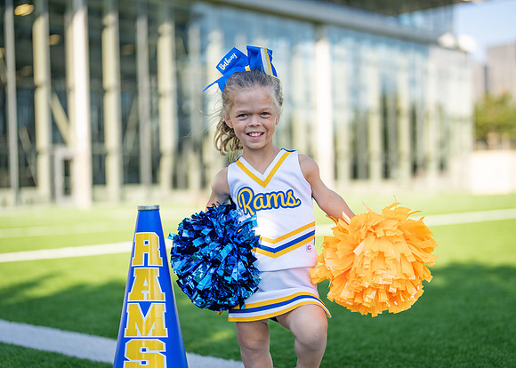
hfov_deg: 34.3
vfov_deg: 24.8
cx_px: 274
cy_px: 197
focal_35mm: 57
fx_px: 836
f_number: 1.2
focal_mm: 50
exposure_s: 1/3200
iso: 100
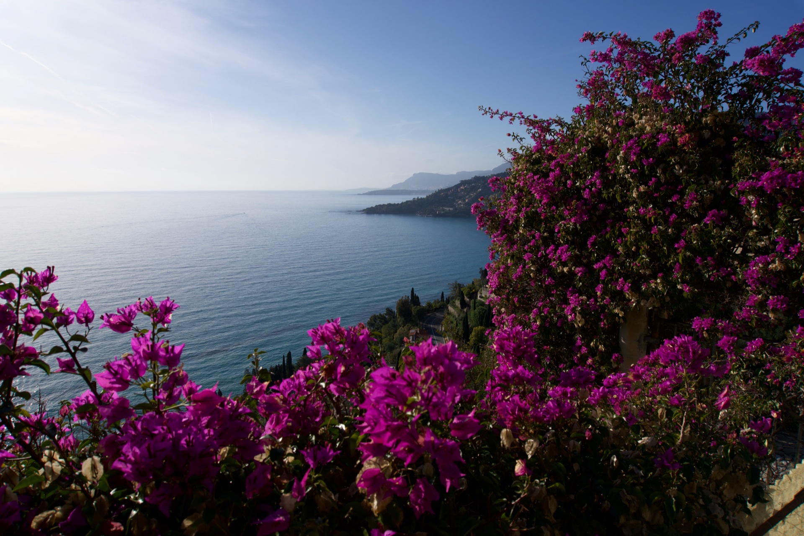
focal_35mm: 24
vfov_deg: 53.1
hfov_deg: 73.8
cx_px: 402
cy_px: 268
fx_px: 536
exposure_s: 1/800
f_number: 8
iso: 100
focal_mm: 16
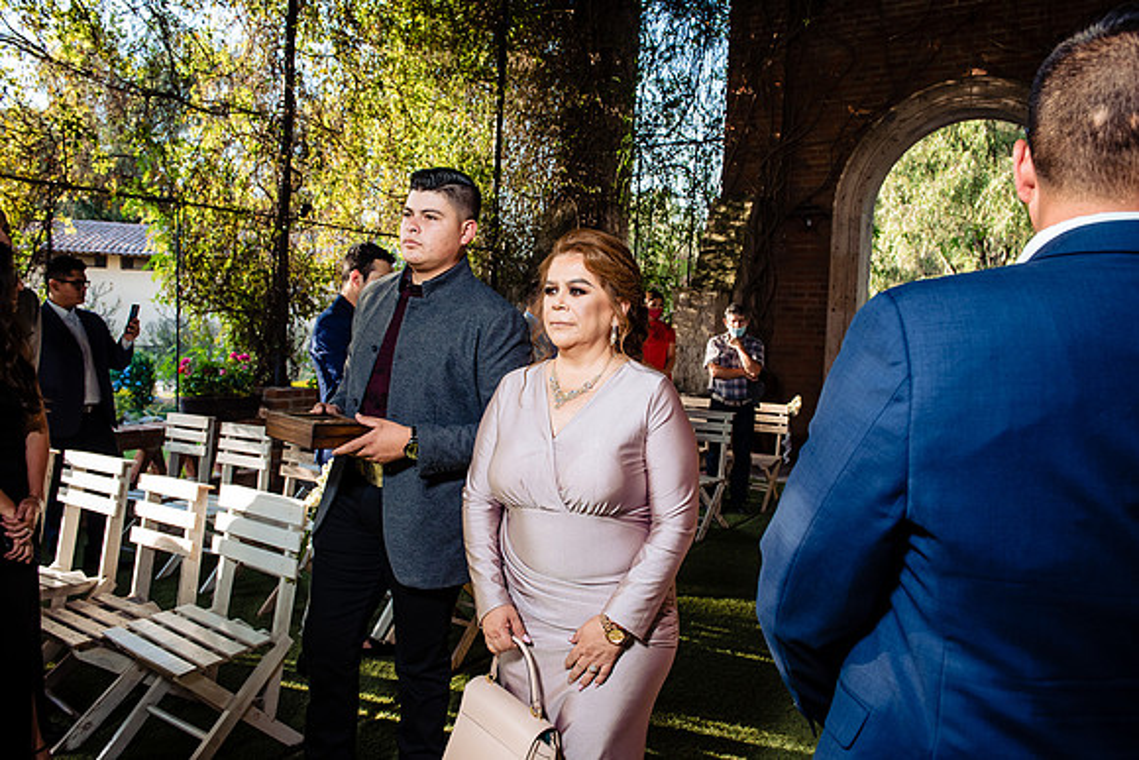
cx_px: 570
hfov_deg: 67.4
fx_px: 854
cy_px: 380
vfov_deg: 48.0
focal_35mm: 27
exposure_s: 1/200
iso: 1000
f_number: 7.1
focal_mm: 27
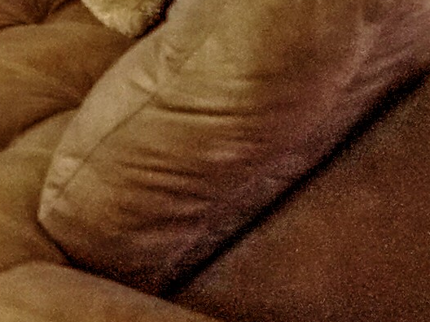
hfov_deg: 10.0
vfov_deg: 8.6
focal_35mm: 154
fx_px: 1913
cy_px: -510
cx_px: -820
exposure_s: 1/800
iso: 8000
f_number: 2.8
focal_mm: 20
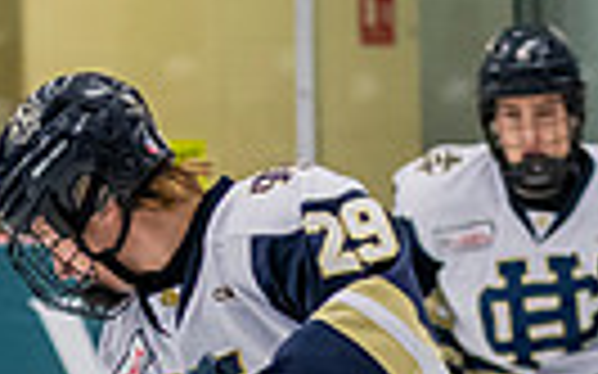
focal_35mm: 591
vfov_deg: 2.2
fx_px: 9628
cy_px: 798
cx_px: 272
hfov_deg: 3.6
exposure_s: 1/640
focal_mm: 86
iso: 2000
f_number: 3.2
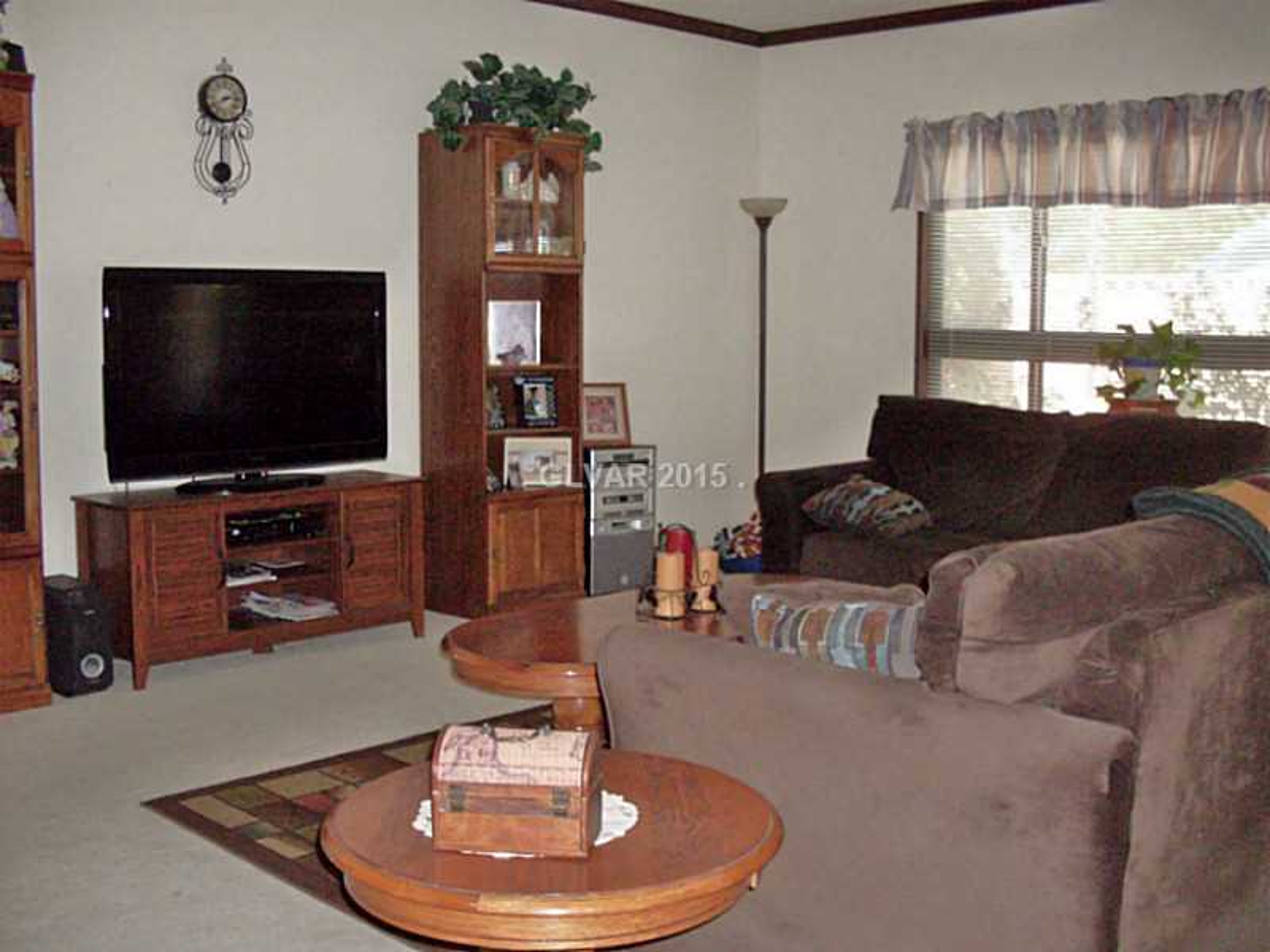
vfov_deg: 37.7
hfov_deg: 49.0
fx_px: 1394
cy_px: 476
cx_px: 635
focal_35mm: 38
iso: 200
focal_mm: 6.3
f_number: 2.8
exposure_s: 1/45
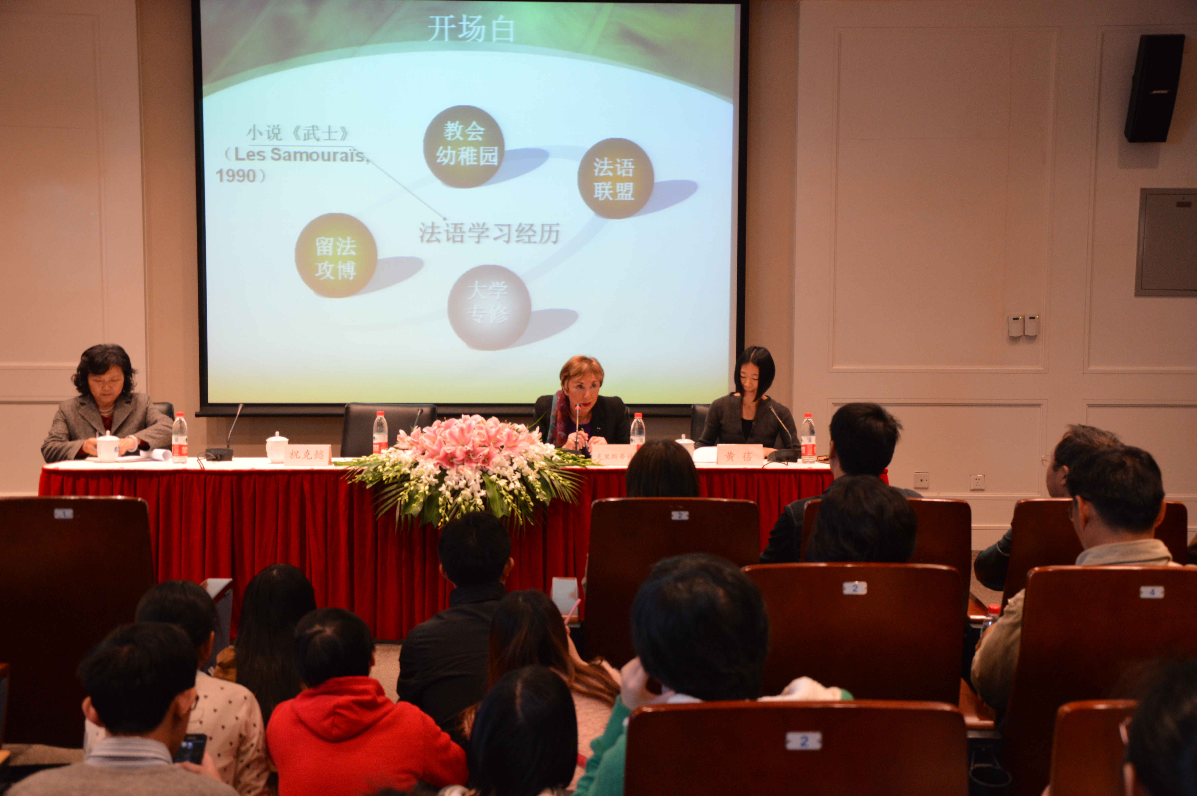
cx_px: 598
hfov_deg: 43.6
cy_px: 398
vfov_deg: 29.8
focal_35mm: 45
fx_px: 1495
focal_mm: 30
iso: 800
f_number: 4.2
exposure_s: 1/20
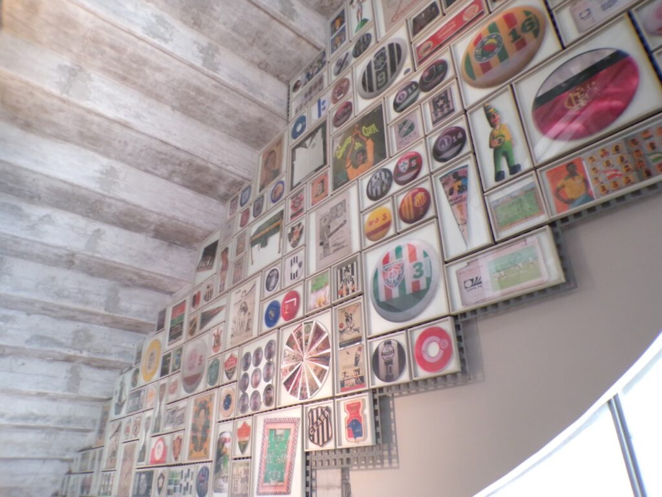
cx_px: 331
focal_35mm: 24
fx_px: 459
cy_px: 248
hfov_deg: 71.6
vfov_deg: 56.8
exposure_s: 1/34
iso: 398
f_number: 3
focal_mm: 4.3
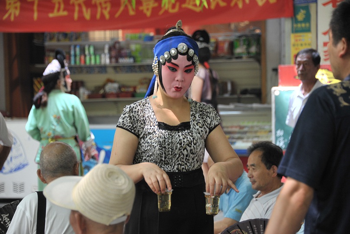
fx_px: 1312
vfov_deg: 10.2
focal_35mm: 135
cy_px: 117
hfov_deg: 15.2
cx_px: 175
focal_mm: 135
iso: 1000
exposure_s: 1/125
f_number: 5.6
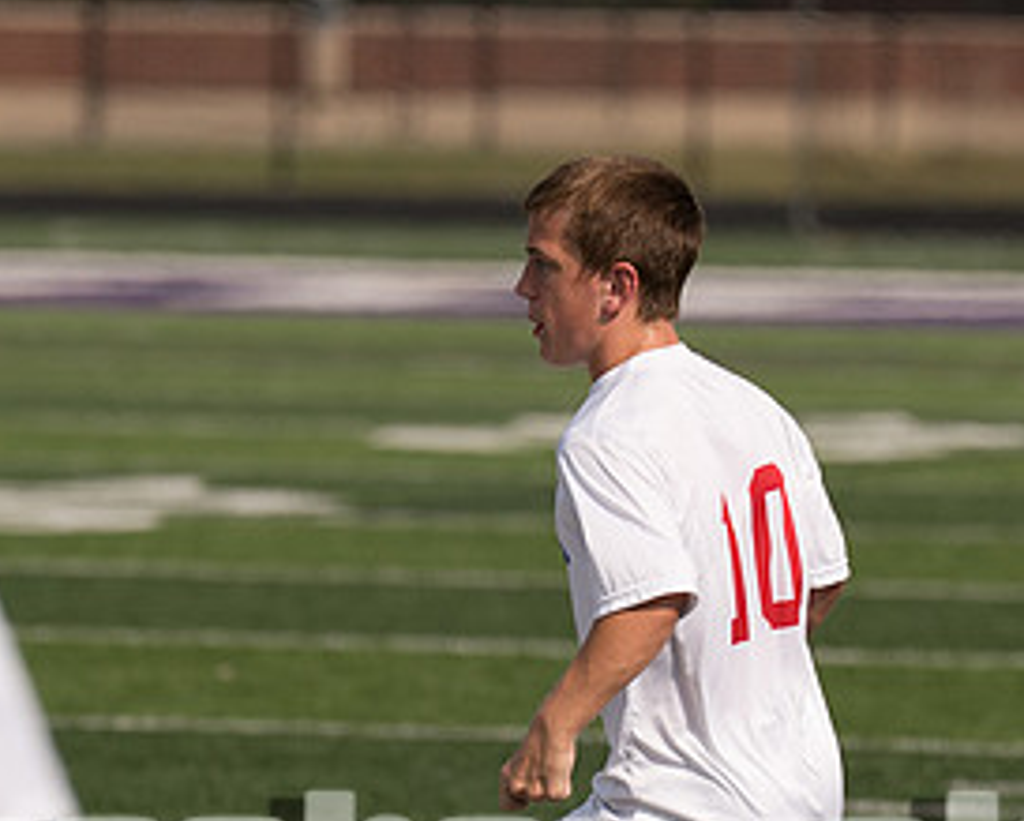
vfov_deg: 2.5
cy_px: 592
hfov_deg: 3.2
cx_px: 655
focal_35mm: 610
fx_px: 18507
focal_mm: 180
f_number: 3.5
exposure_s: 1/2000
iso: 100
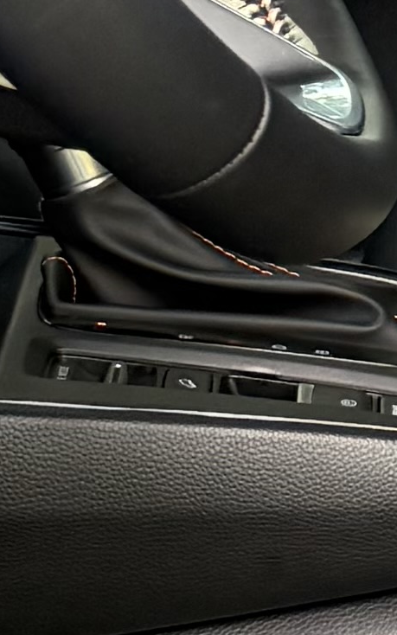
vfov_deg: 10.5
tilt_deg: -12.3
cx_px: 1422
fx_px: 3426
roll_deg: +2.9
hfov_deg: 5.9
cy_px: 35
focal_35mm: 198
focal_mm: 6.76
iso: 200
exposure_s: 1/203
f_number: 1.78
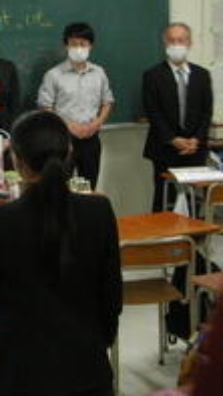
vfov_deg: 22.9
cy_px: 151
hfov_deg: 12.6
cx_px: -68
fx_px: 976
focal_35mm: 93
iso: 50
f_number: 3
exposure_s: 1/9.6
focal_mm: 7.1
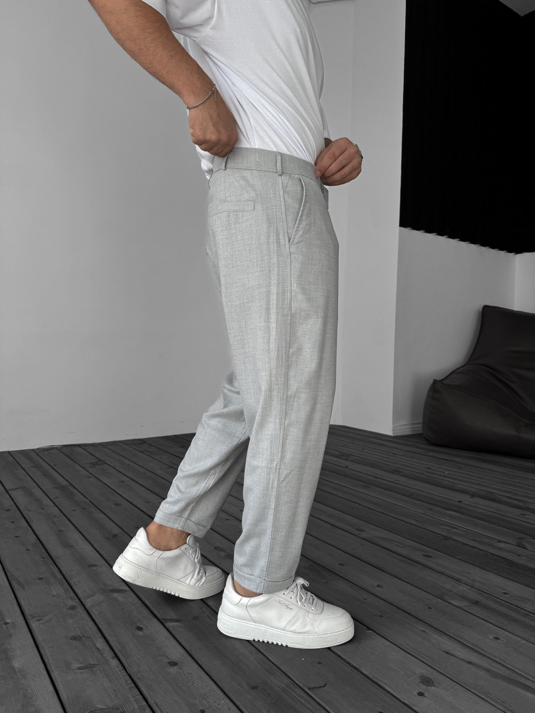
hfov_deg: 56.8
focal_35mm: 24
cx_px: 268
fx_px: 495
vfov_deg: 71.6
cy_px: 356
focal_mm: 6.76
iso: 80
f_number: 1.8
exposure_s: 1/400
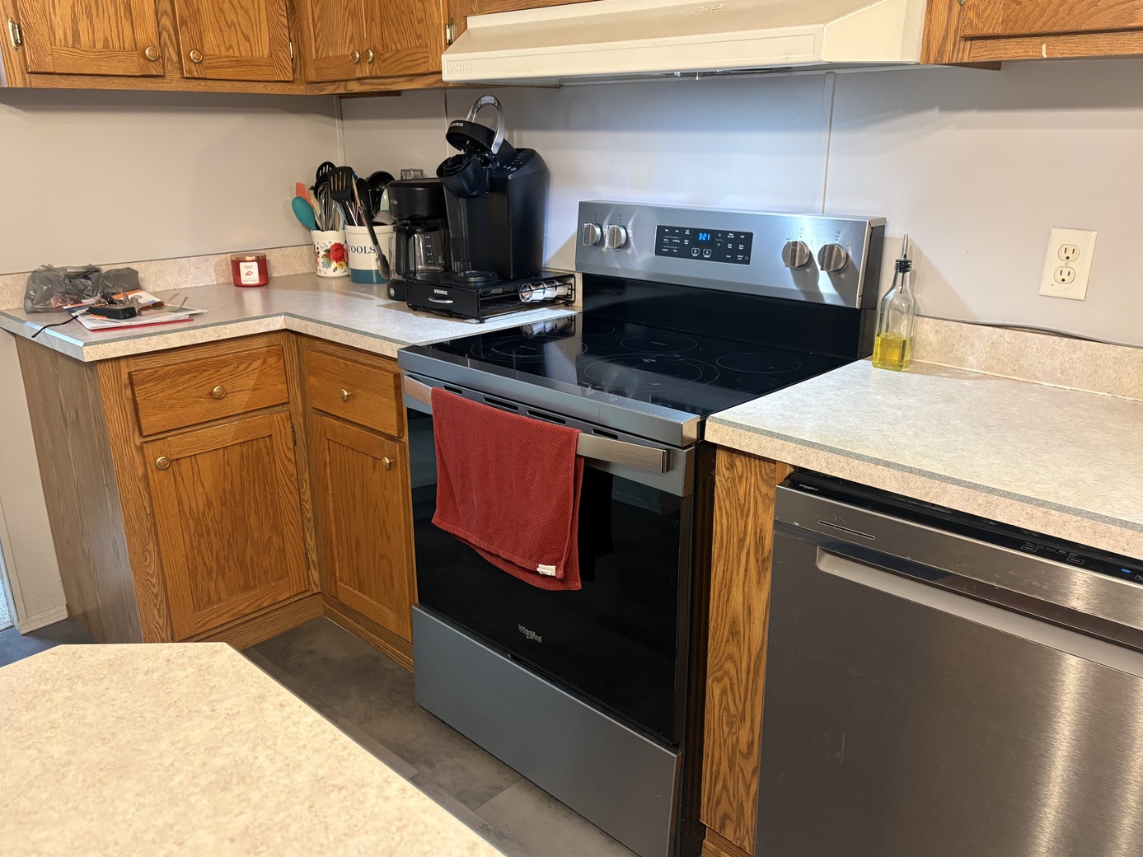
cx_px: 570
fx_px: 891
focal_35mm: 27
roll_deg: +0.9
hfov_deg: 65.3
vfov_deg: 51.3
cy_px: 425
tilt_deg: -18.1
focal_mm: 5.96
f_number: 1.6
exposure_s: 1/60
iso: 250
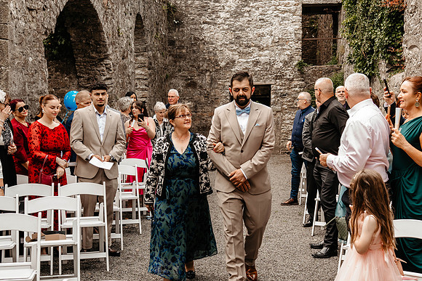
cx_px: 211
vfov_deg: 26.0
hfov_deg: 38.2
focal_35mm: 52
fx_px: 610
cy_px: 140
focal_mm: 35
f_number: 5.6
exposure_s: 1/320
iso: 800
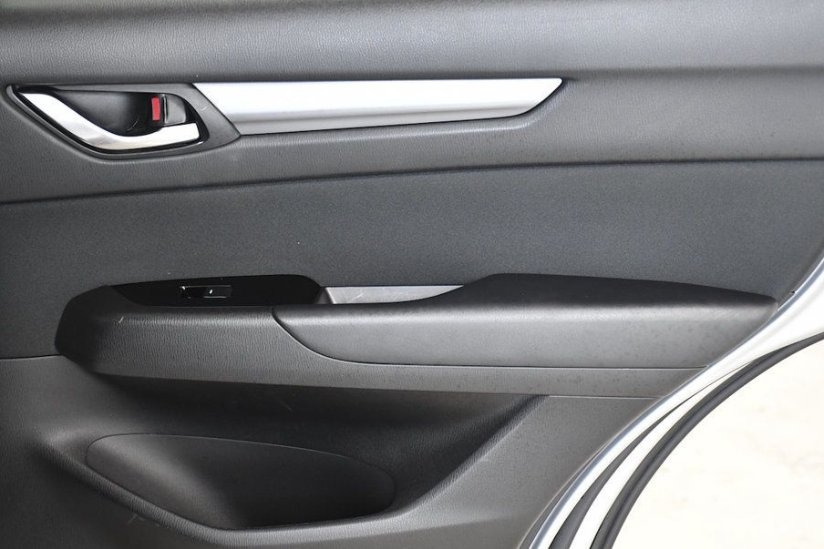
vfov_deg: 16.1
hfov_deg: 23.9
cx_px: 395
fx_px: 1946
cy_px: 300
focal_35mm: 85
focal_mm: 50
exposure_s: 1/160
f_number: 4.8
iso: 2500
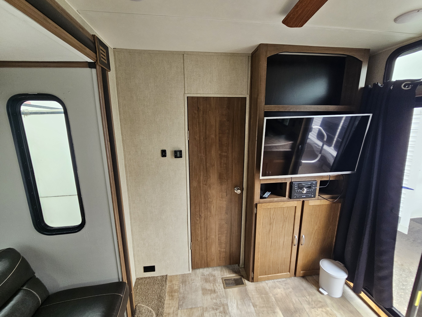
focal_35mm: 13
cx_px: 211
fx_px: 158
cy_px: 158
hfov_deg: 106.2
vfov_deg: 89.9
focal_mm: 2.2
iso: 100
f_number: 2.2
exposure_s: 1/60.2
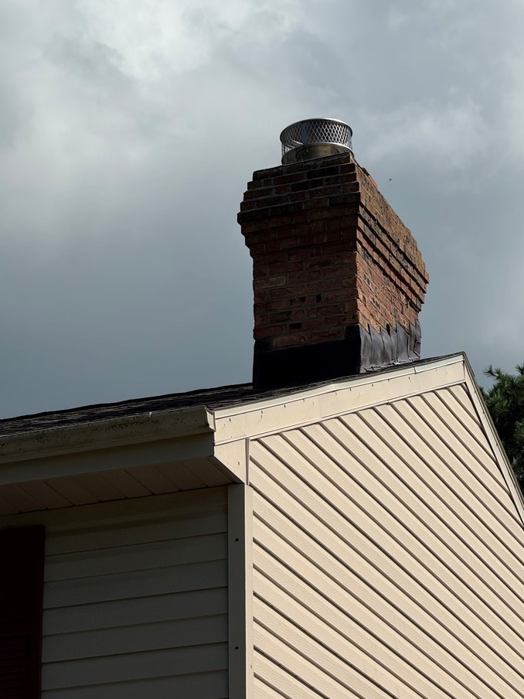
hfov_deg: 10.9
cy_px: 350
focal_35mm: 136
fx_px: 2745
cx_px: 284
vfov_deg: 14.5
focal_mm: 15.66
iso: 32
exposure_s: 1/3058
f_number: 2.8
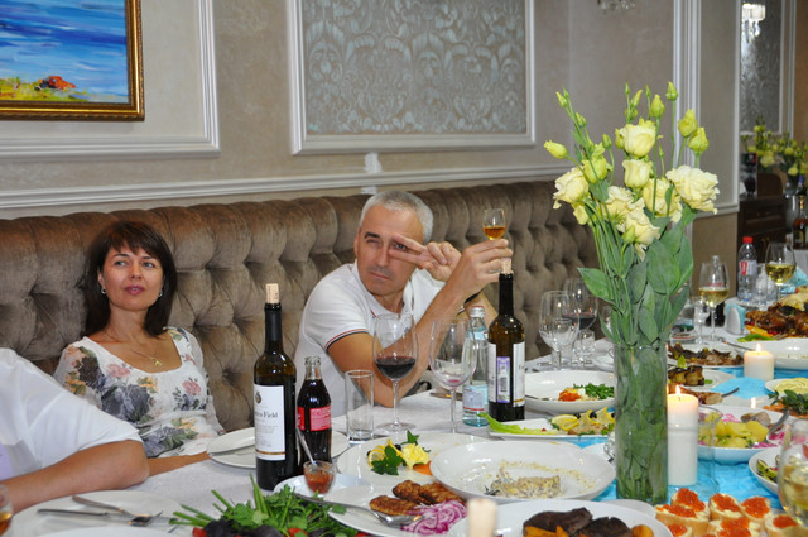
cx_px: 404
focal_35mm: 44
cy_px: 268
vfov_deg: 30.8
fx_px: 975
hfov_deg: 45.0
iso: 800
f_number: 4
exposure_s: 1/60
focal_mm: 29
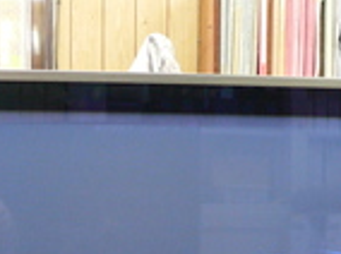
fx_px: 1082
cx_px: 132
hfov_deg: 17.9
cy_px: 315
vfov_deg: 13.0
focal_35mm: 110
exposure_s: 1/10
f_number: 2.8
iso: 200
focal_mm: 6.8
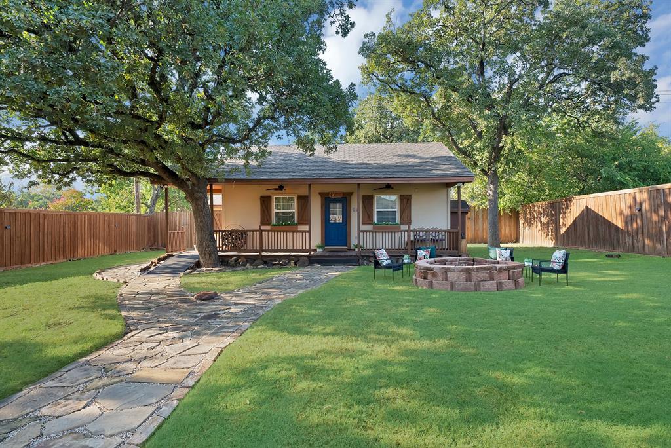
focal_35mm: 19
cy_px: 224
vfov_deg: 64.6
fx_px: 354
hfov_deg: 86.9
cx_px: 336
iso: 640
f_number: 9
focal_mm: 19
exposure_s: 1/125
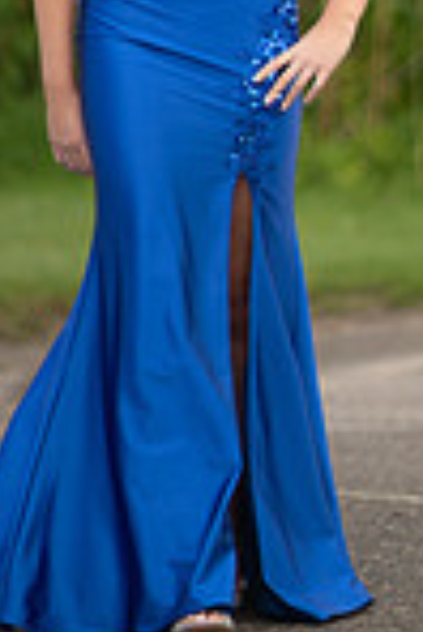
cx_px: 291
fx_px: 4536
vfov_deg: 7.9
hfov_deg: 5.3
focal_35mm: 258
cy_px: -201
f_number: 1.3
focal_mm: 85
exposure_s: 1/2500
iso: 100
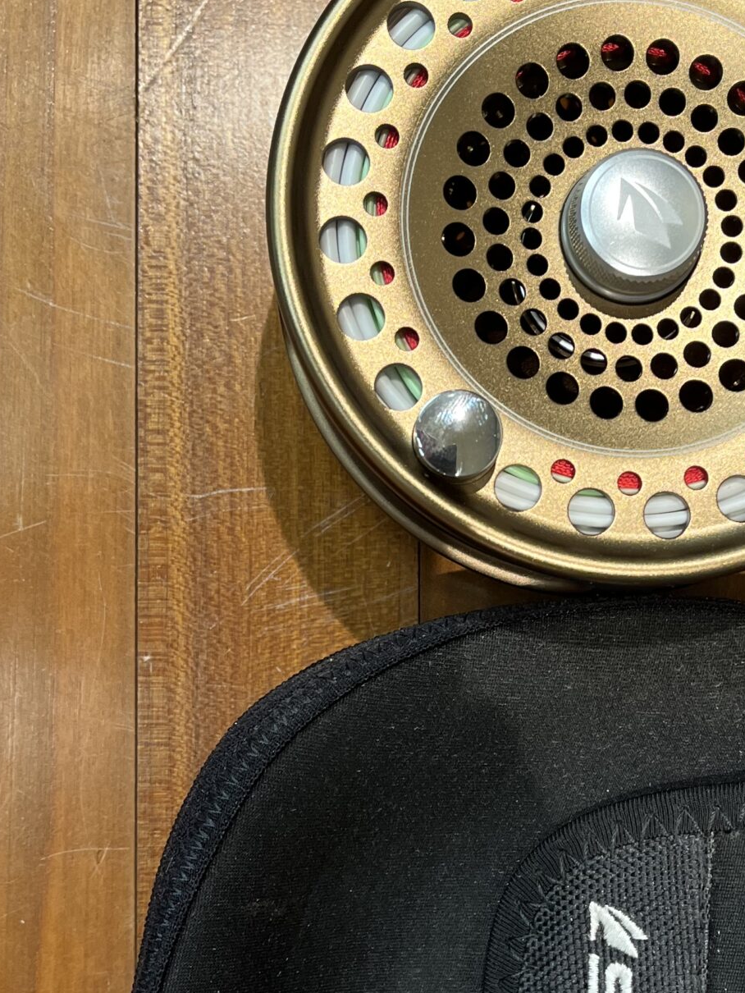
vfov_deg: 34.8
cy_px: 591
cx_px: 583
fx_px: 1578
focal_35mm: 55
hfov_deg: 26.1
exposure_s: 1/60
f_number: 1.6
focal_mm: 5.1
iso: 64
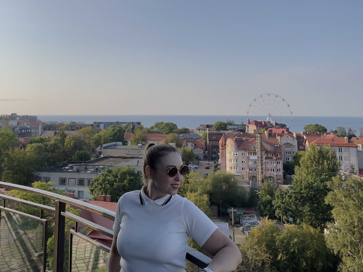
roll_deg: +0.4
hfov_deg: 52.6
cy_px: 73
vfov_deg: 39.7
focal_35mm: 35
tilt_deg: +8.9
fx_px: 367
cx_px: 181
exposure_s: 1/1715
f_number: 1.6
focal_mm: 4.2
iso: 32
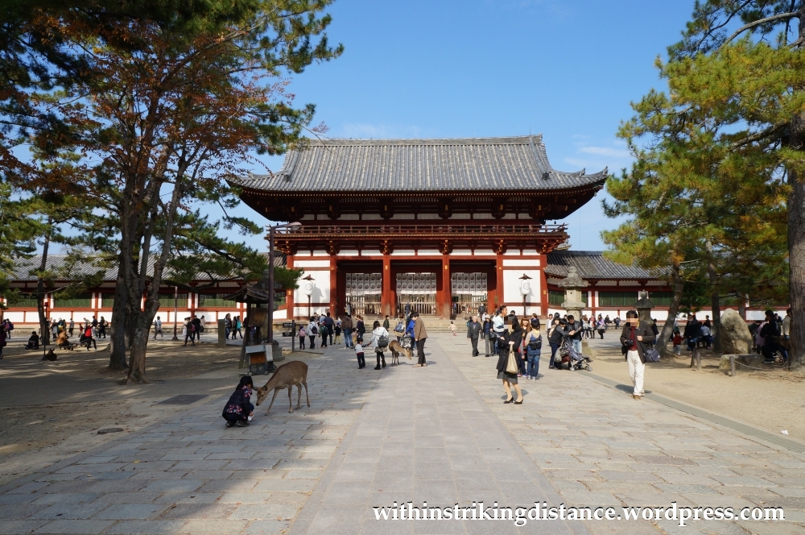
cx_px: 402
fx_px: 603
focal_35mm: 27
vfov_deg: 47.8
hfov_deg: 67.4
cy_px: 268
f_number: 13
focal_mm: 18
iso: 200
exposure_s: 1/200
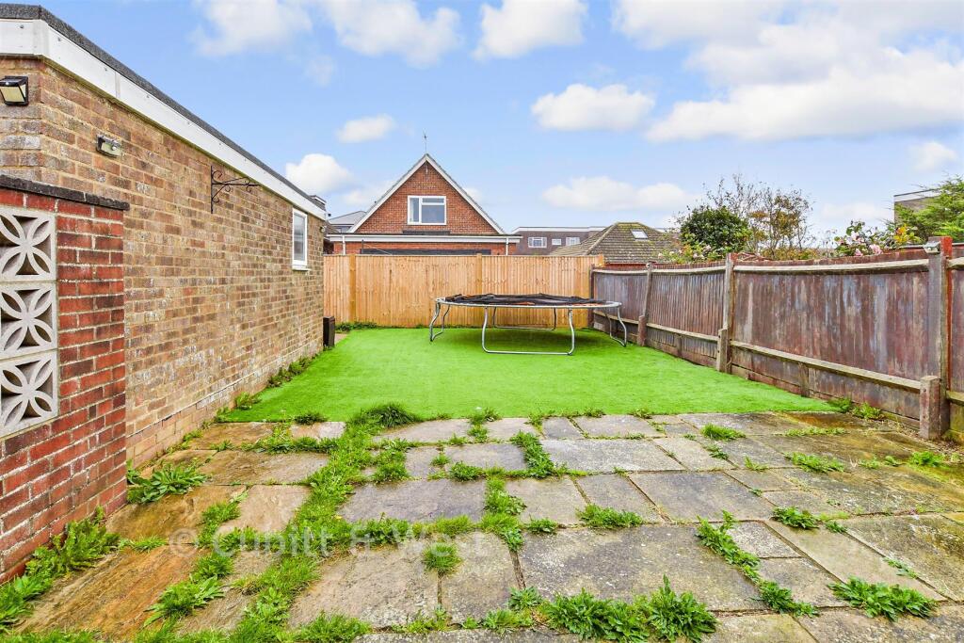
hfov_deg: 93.3
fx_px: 455
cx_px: 482
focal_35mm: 17
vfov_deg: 70.5
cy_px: 322
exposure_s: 1/125
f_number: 8
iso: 400
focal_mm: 11.5
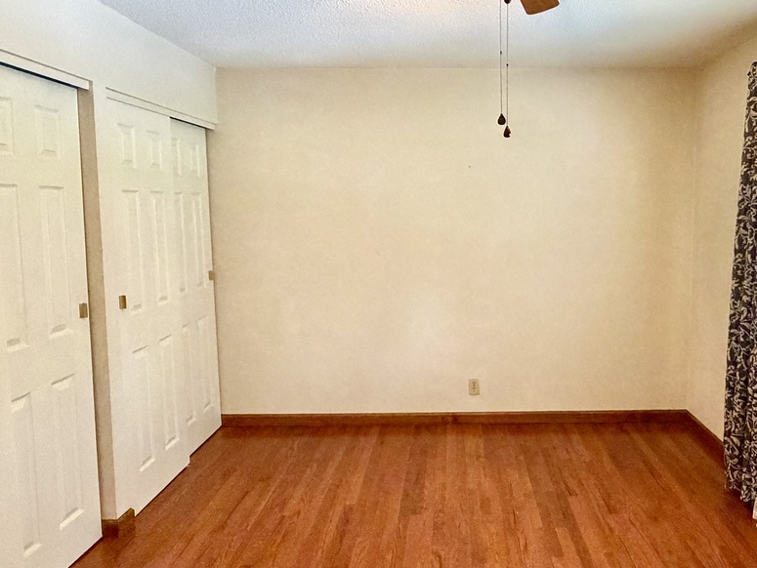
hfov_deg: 66.4
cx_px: 467
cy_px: 250
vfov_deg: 53.0
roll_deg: +0.6
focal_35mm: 26
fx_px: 569
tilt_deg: -4.9
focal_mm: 2.22
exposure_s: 1/60
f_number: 2.2
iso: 400
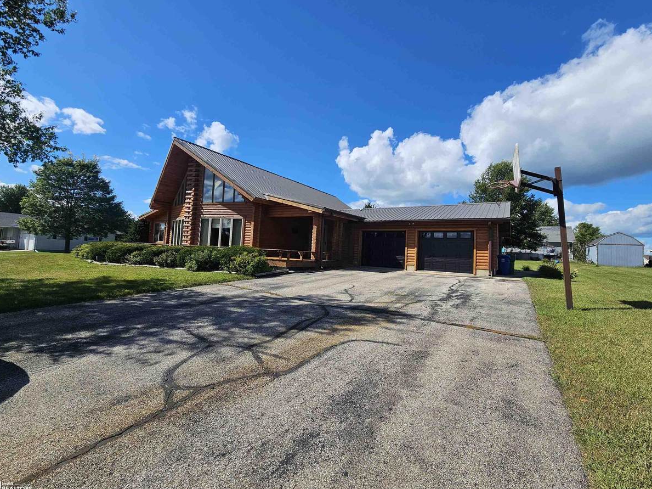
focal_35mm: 14
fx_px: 264
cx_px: 335
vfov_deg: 85.6
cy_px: 233
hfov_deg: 102.1
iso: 50
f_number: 2.2
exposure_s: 1/3220
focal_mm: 2.2
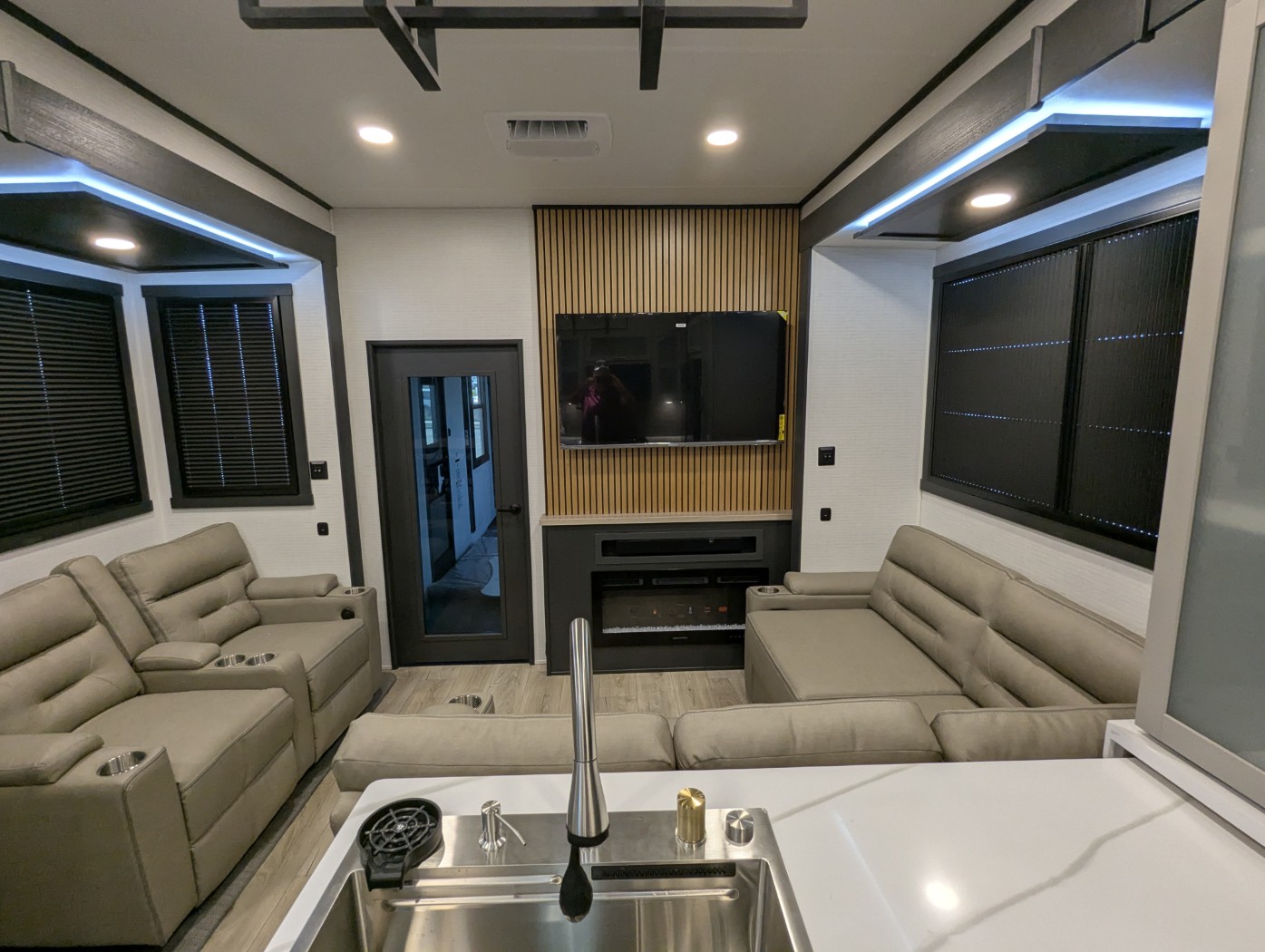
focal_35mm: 16
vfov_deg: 78.2
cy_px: 476
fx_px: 585
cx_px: 632
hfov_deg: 94.4
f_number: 2.2
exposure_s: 1/87.7
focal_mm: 2.35
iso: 185
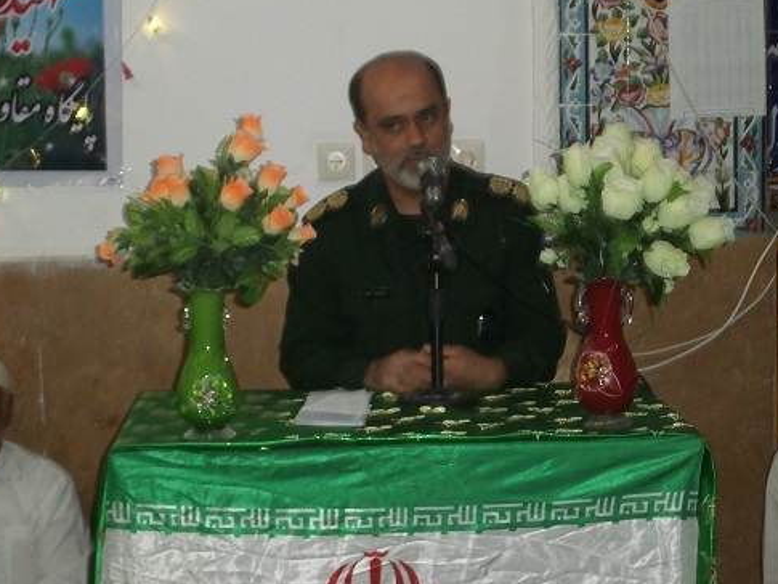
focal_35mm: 80
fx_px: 1798
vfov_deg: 18.4
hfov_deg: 24.4
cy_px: 344
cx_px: 446
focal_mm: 10.7
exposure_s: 1/50
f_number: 3.9
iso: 320
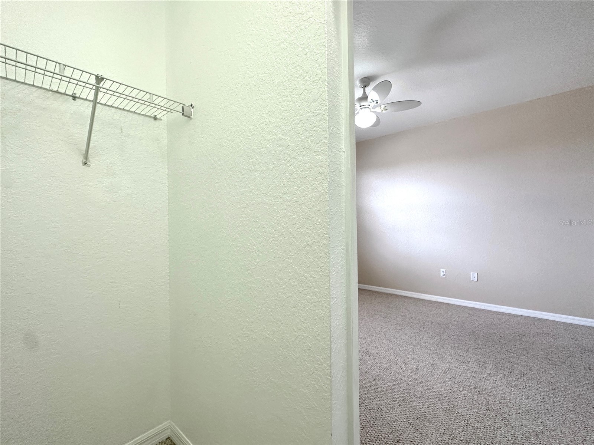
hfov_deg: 102.1
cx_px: 297
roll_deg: -2.3
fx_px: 240
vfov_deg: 85.7
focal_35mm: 14
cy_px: 222
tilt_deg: -0.1
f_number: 2.2
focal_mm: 2.22
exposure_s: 1/120
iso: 200
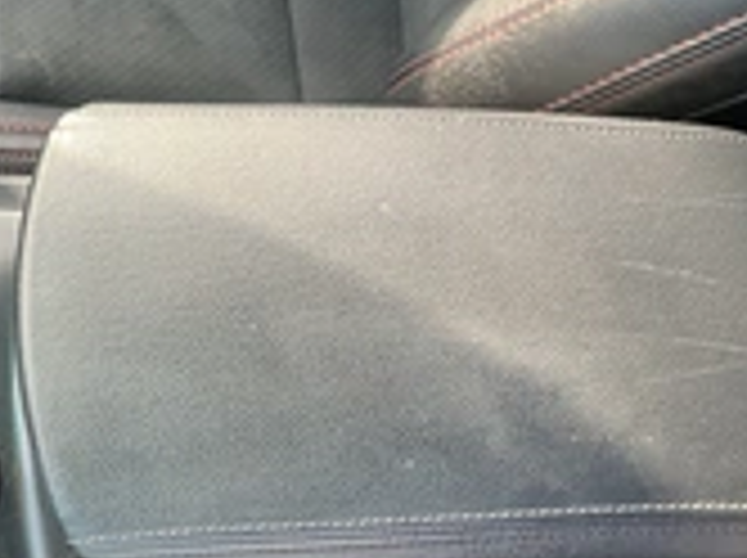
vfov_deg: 20.9
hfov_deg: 25.9
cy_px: 328
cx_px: -58
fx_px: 1508
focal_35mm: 70
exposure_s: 1/86
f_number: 1.8
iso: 64
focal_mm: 3
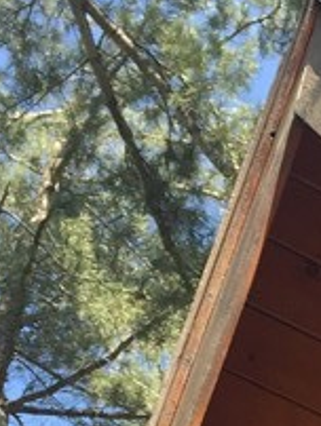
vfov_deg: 12.3
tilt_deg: +39.6
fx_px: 1814
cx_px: 549
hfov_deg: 9.7
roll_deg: -1.1
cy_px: 774
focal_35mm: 147
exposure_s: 1/247
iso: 32
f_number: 2.2
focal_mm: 4.15
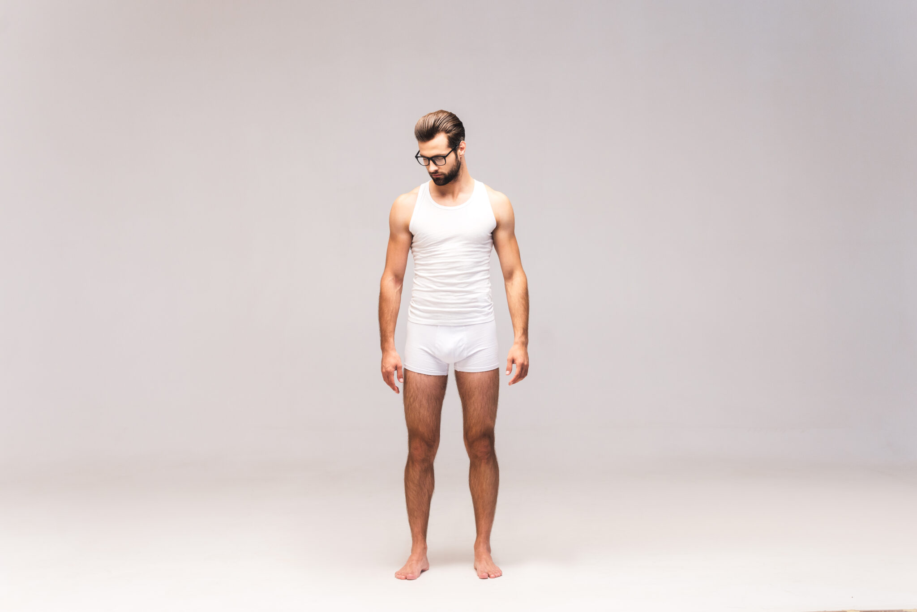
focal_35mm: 70
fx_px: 1784
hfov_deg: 28.8
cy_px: 306
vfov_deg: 19.5
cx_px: 458
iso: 640
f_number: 3.5
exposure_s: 1/80
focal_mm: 70
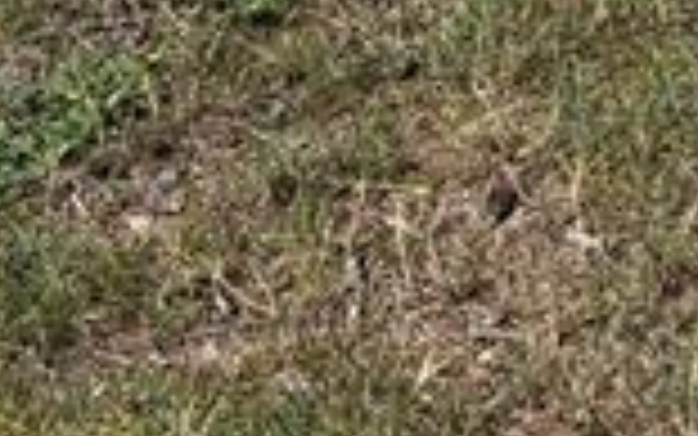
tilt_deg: -8.5
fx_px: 3463
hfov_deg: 10.6
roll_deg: -0.3
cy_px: -1191
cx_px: 1378
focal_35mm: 182
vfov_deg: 6.2
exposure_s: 1/3623
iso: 50
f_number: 1.6
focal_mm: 5.96
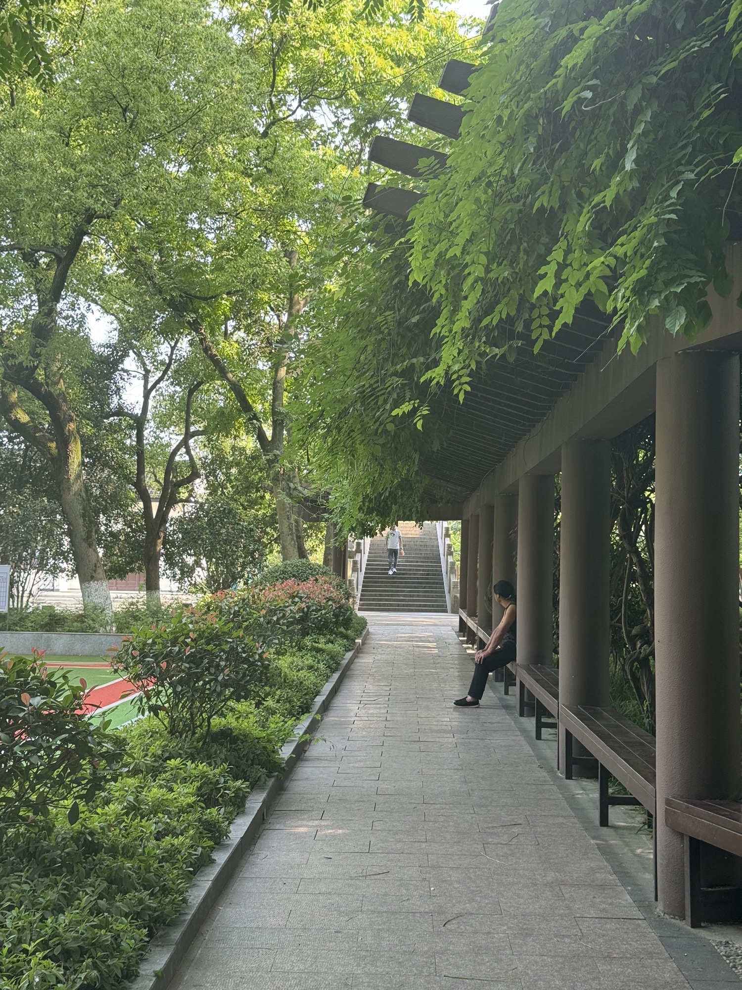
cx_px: 371
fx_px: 1372
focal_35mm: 48
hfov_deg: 30.3
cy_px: 495
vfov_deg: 39.7
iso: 64
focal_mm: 6.76
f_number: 1.78
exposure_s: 1/147
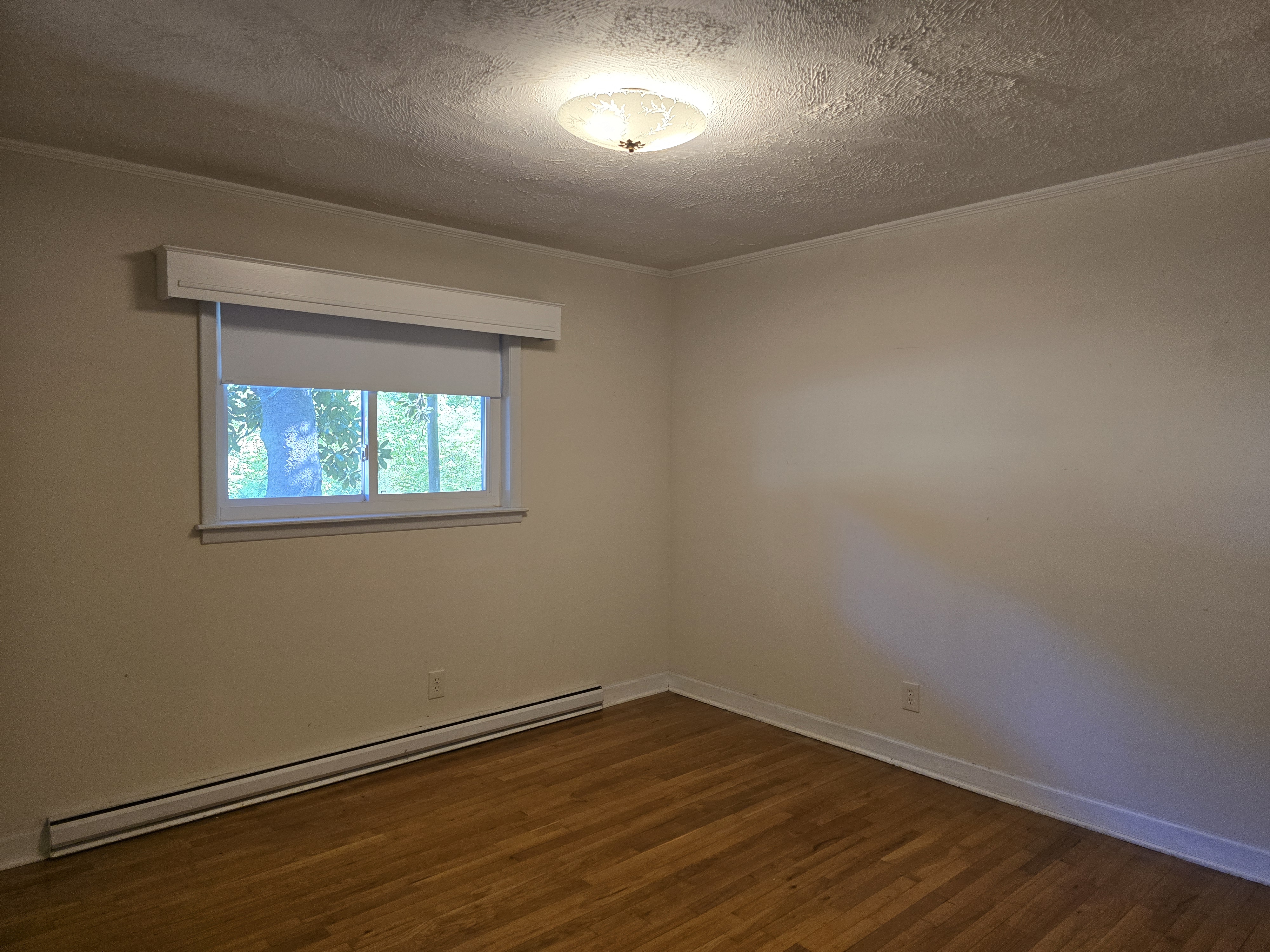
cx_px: 635
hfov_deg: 73.9
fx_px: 844
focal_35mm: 23
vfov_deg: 58.9
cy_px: 476
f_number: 1.7
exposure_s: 1/120
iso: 250
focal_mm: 6.3
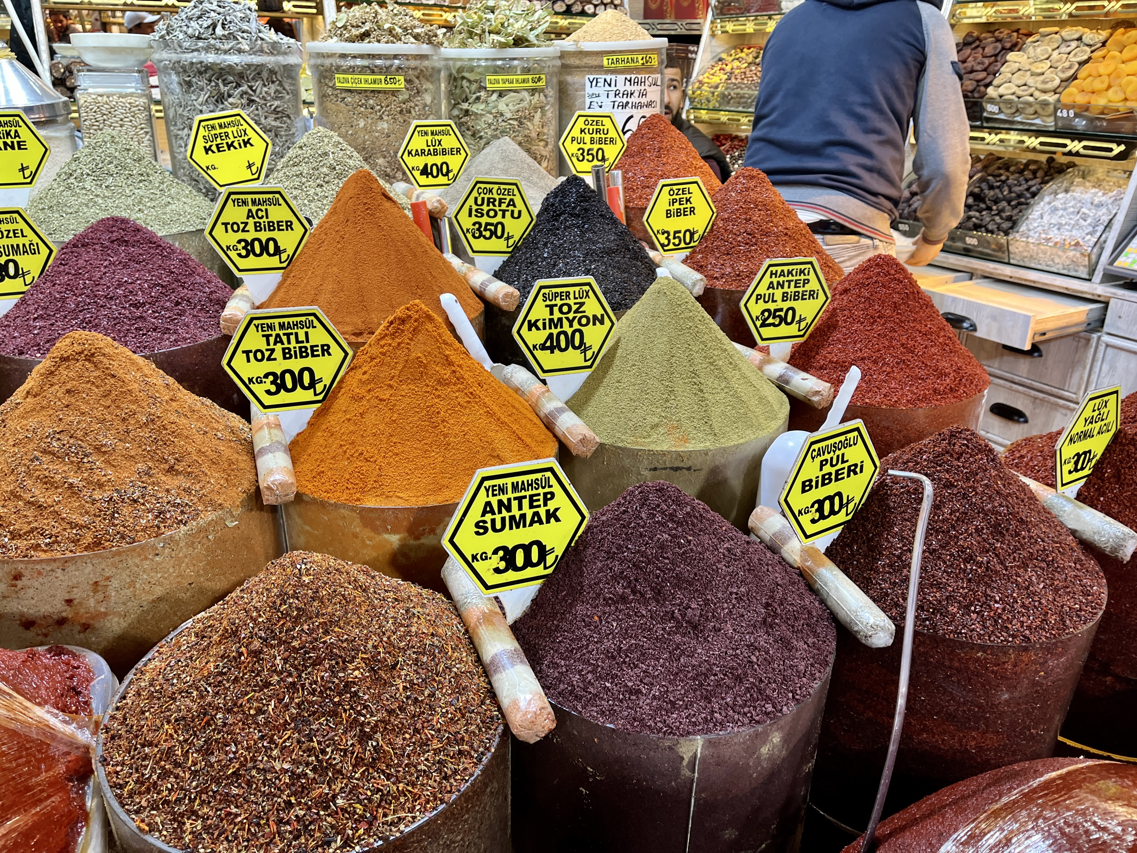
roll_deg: -2.4
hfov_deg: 67.3
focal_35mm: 26
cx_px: 568
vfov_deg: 53.1
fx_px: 854
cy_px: 426
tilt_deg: -19.6
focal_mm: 5.1
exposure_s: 1/100
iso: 125
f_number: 1.6
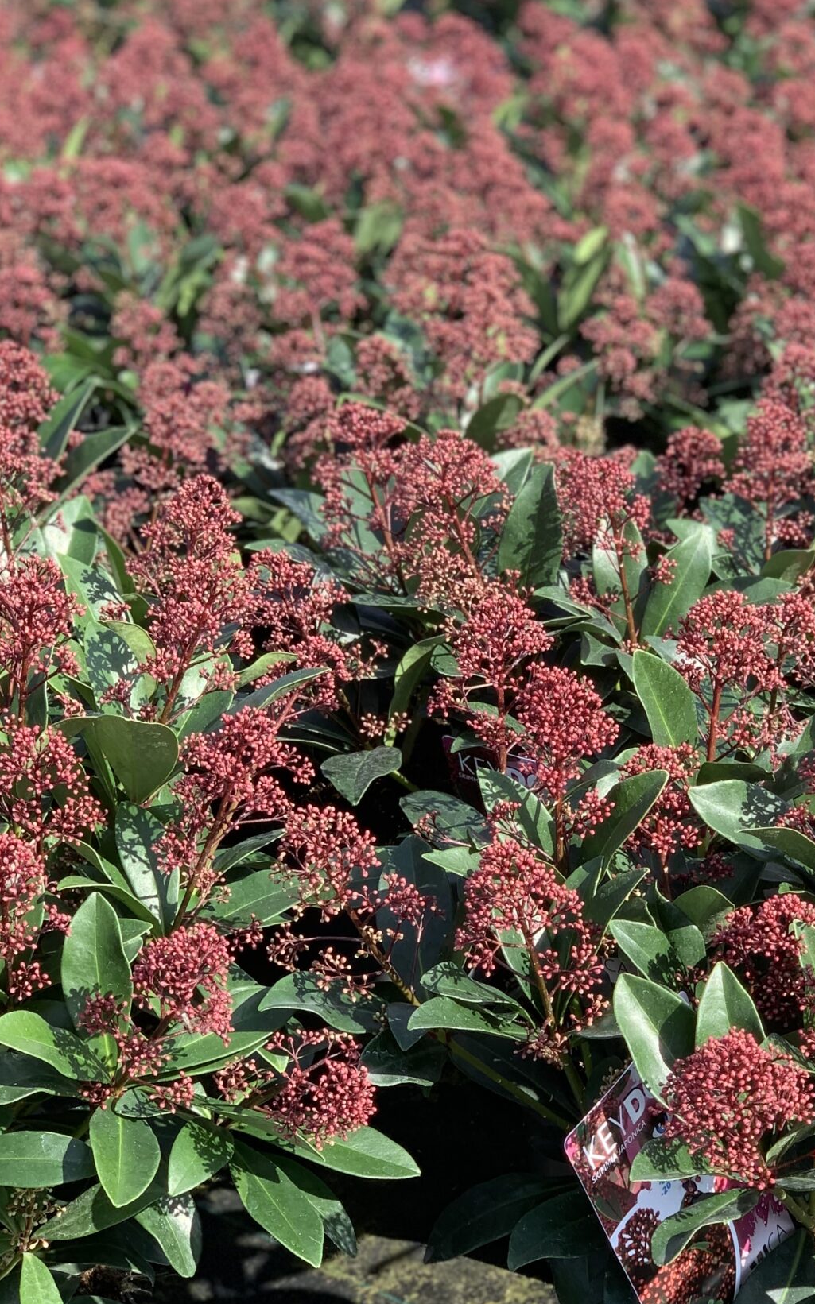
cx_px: 585
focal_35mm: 86
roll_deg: +0.4
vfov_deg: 24.1
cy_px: 671
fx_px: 3058
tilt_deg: -24.1
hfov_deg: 15.1
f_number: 2.4
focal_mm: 6
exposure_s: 1/236
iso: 16
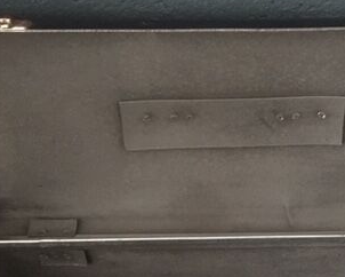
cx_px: 243
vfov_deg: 24.5
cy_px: 263
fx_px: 613
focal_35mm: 60
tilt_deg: -48.4
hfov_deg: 31.1
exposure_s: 1/17
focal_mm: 4.15
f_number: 2.2
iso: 800
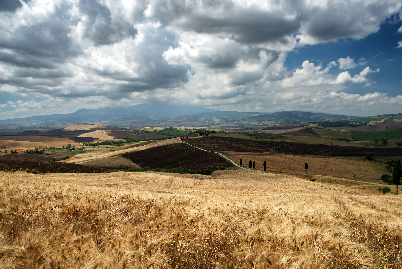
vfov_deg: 41.1
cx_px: 201
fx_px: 357
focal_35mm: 32
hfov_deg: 58.7
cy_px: 134
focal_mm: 32
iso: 100
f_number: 8
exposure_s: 1/125
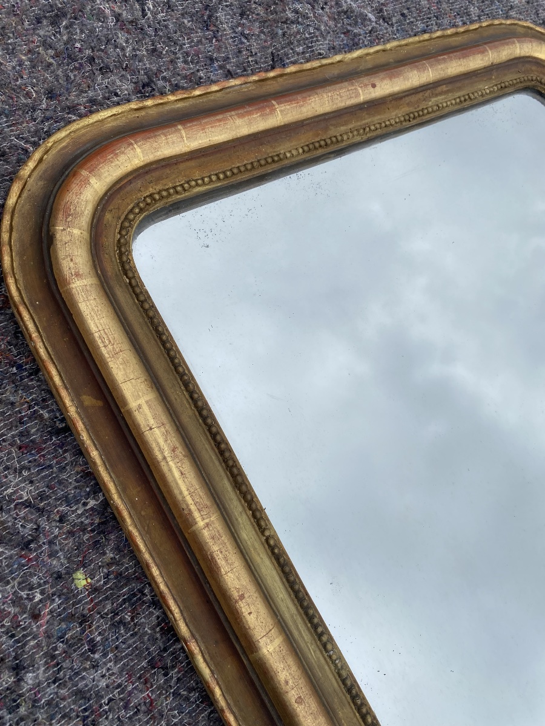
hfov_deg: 53.1
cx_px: 272
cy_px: 363
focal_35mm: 26
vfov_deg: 67.3
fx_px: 546
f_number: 1.8
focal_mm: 4.25
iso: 32
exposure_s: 1/1258
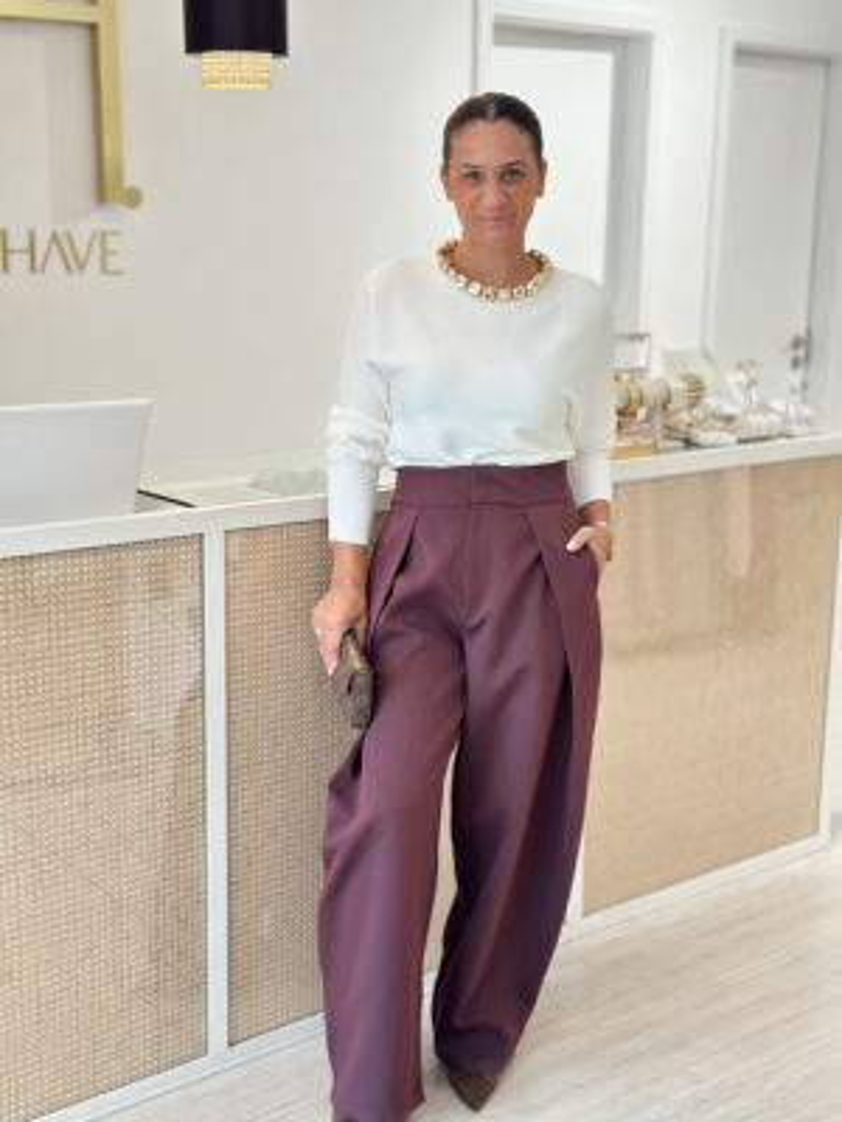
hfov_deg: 30.3
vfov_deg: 39.7
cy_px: 561
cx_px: 421
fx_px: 1557
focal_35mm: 48
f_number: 1.78
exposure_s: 1/100
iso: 125
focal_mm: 6.86
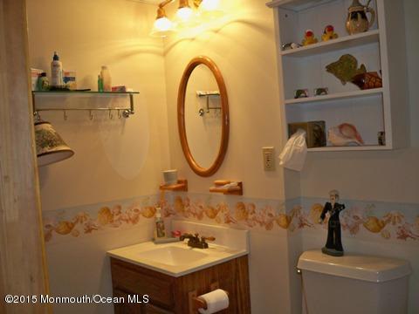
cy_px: 157
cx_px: 210
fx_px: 424
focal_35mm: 35
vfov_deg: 40.7
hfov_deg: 52.6
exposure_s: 1/60
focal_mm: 6.3
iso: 200
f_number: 3.1
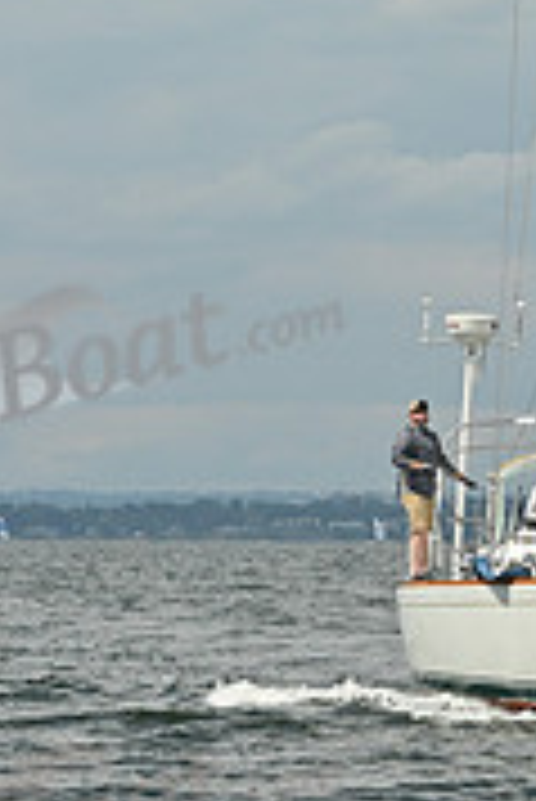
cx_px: 579
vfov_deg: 6.9
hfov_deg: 4.6
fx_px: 6664
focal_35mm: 299
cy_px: 86
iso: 320
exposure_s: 1/1600
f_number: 9
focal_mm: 92
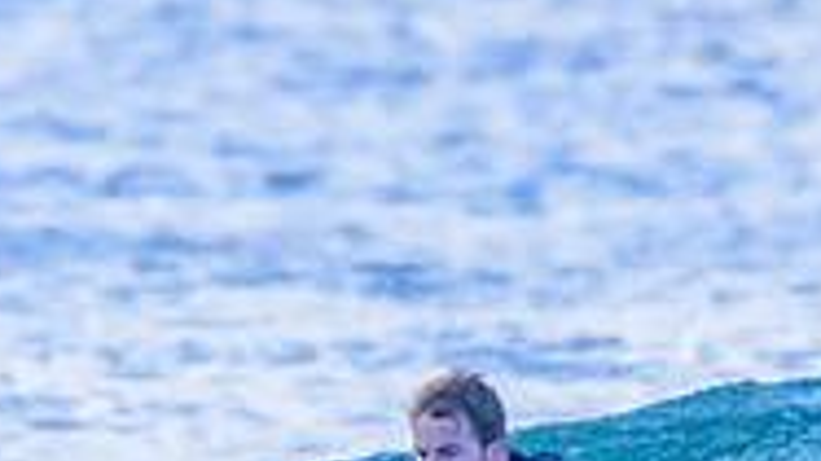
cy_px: 626
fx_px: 70634
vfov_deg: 0.4
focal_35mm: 3246
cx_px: 79
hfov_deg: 0.7
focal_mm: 1000
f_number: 11
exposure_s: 1/2000
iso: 4500
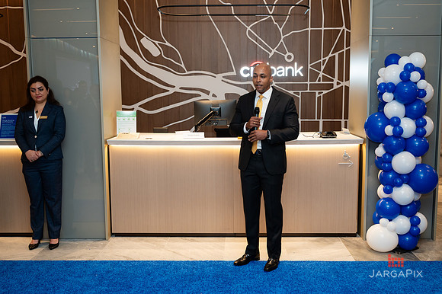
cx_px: 231
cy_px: 150
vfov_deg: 34.6
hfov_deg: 50.1
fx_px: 473
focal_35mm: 39
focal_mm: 33.5
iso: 400
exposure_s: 1/160
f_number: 3.2
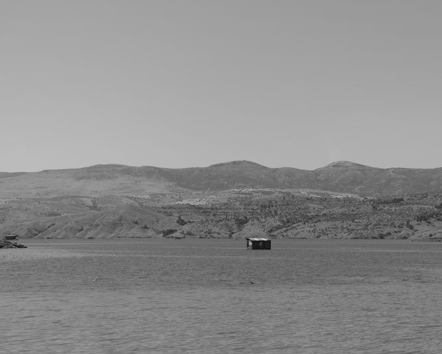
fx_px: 1112
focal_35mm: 85
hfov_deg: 22.5
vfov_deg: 18.1
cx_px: 250
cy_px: 177
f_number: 5.6
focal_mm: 50
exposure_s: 1/950
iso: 125
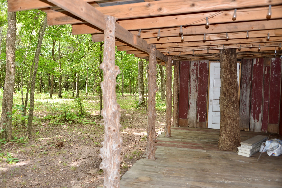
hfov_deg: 55.8
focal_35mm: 34
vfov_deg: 38.9
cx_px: 141
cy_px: 94
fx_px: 266
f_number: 3.8
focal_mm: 34
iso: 320
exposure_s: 1/125
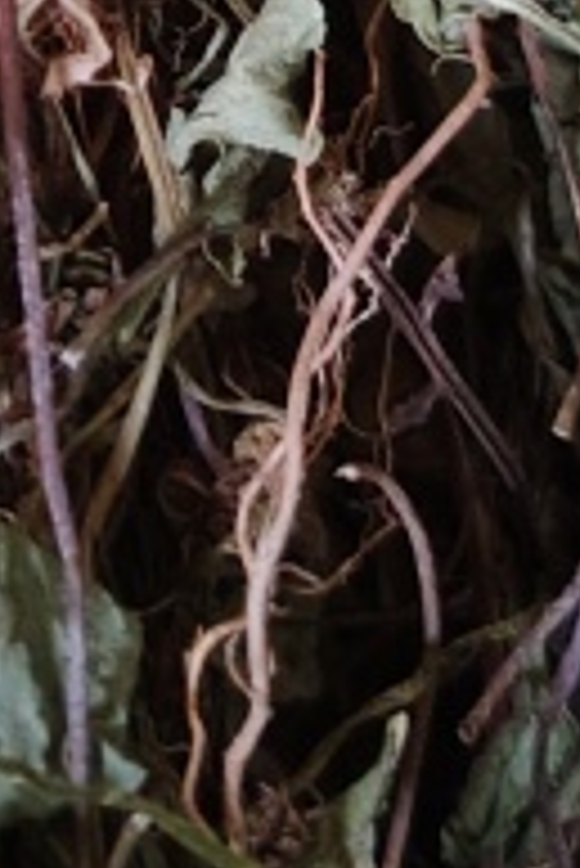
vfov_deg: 14.2
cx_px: -72
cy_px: -286
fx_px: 3329
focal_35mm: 138
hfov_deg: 9.8
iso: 2722
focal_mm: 5.25
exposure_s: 1/25
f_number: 1.75
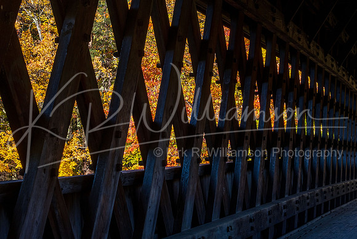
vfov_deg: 16.5
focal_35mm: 83
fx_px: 823
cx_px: 178
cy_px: 120
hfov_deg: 24.5
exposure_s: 1/50
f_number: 14
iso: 160
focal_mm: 55
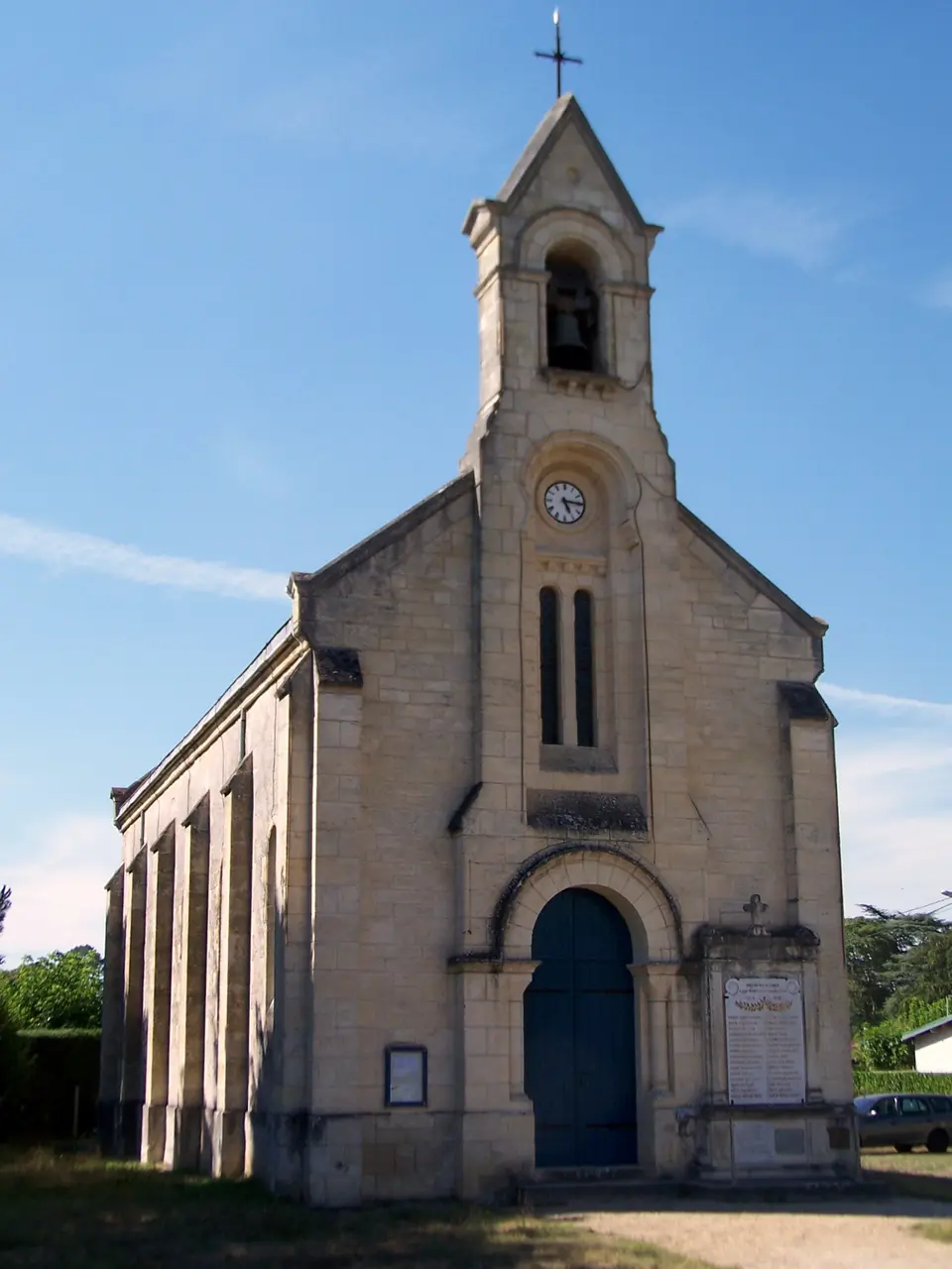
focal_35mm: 48
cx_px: 476
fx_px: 1760
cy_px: 634
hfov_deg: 30.3
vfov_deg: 39.7
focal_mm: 8
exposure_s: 1/1000
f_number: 3
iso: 80
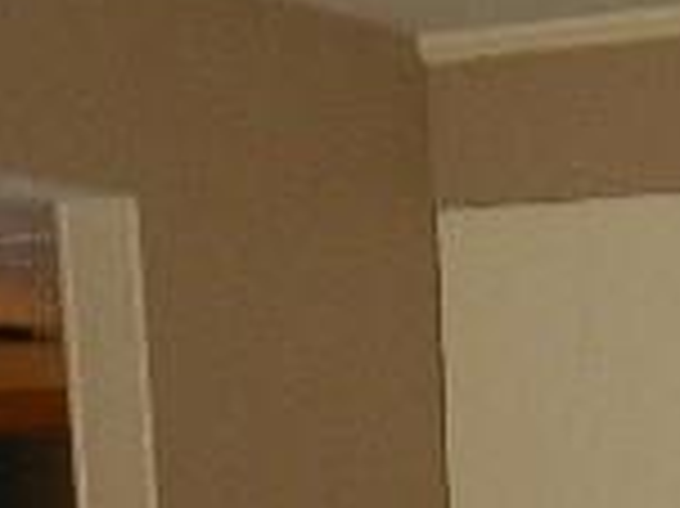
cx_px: 896
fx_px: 2081
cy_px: 881
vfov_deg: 12.8
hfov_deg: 17.4
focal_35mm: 106
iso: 200
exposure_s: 1/30
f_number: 3.1
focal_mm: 4.5
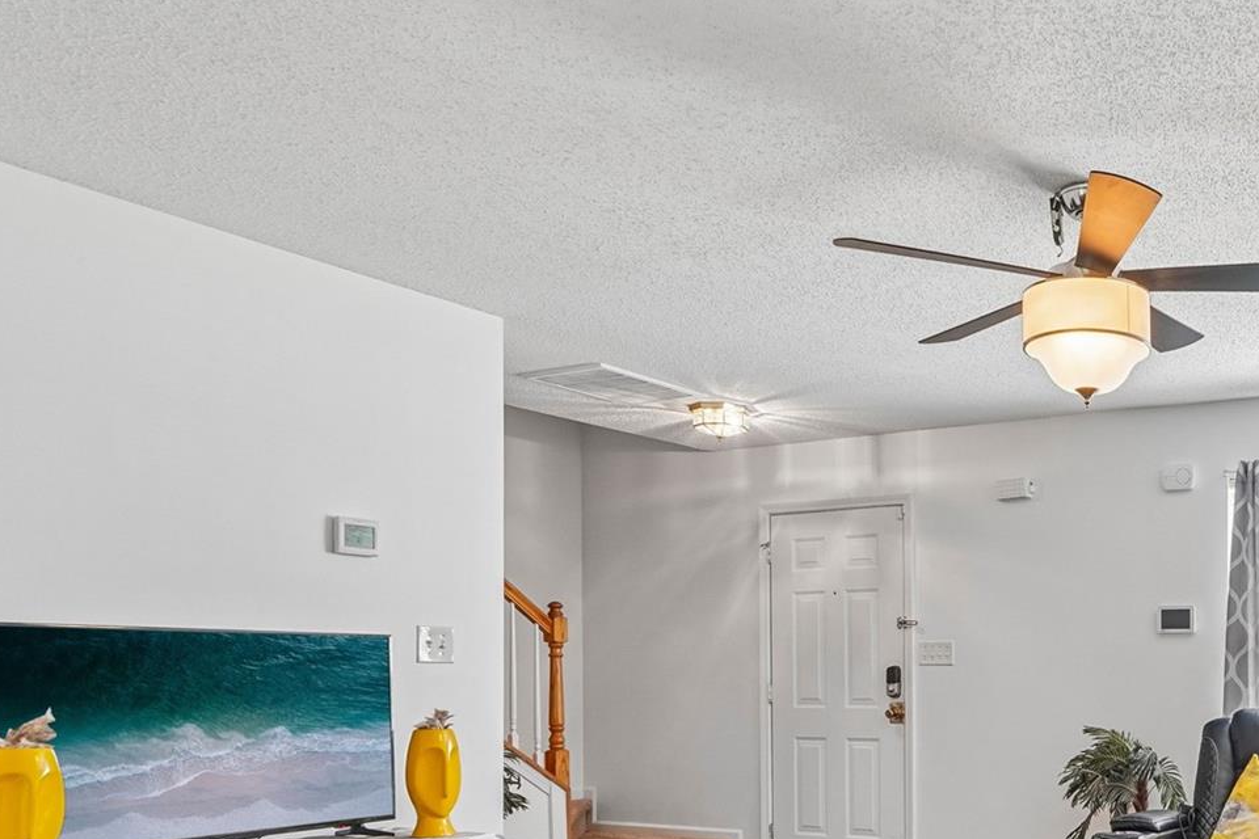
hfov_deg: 50.6
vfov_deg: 39.4
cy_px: 680
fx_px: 1119
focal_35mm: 32
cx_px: 1178
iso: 400
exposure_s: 1/15
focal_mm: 10
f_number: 8
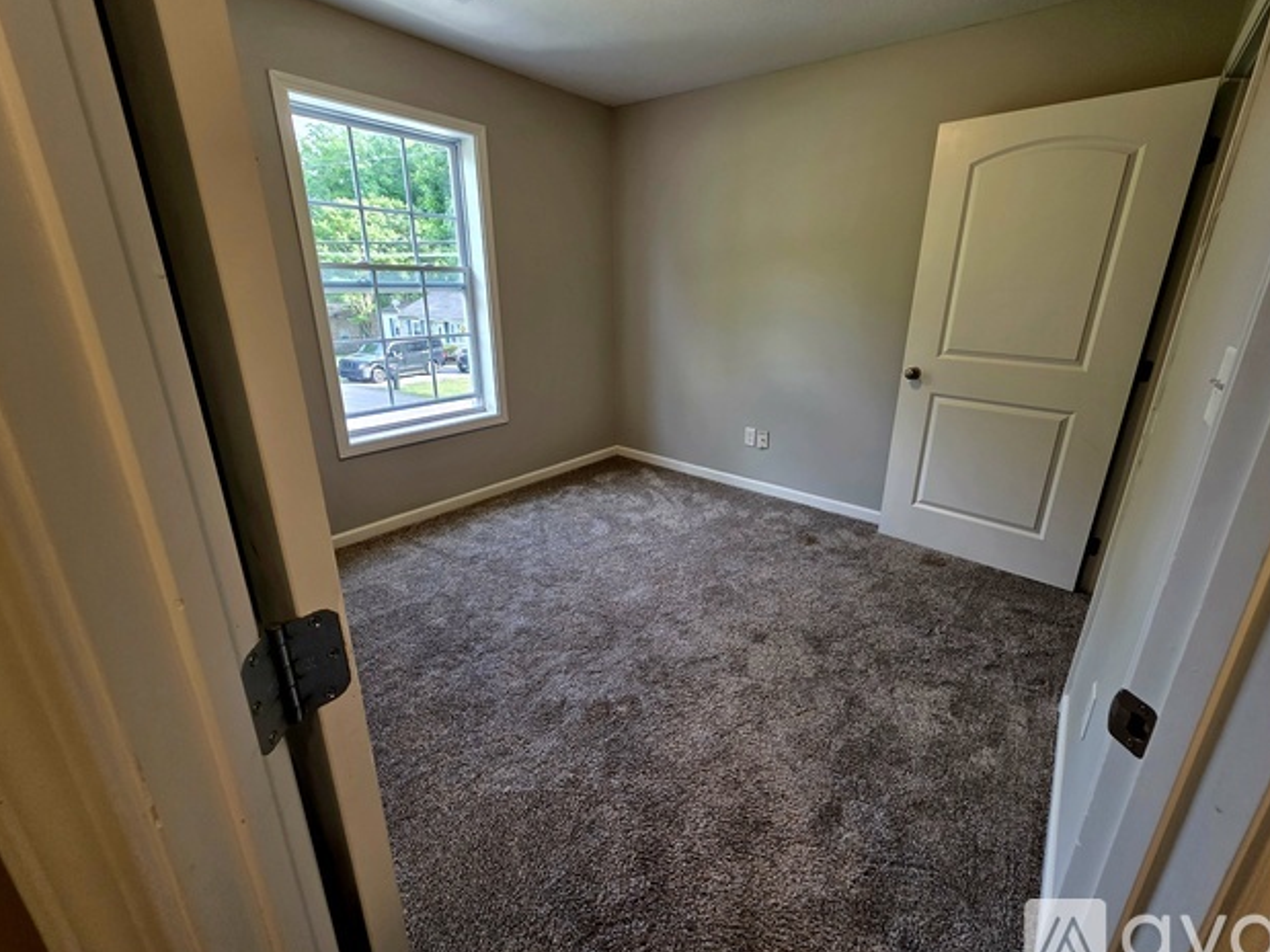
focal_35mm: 14
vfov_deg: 85.6
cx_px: 672
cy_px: 468
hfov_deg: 102.0
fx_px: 514
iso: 160
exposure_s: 1/120
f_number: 1.9
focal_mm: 2.2
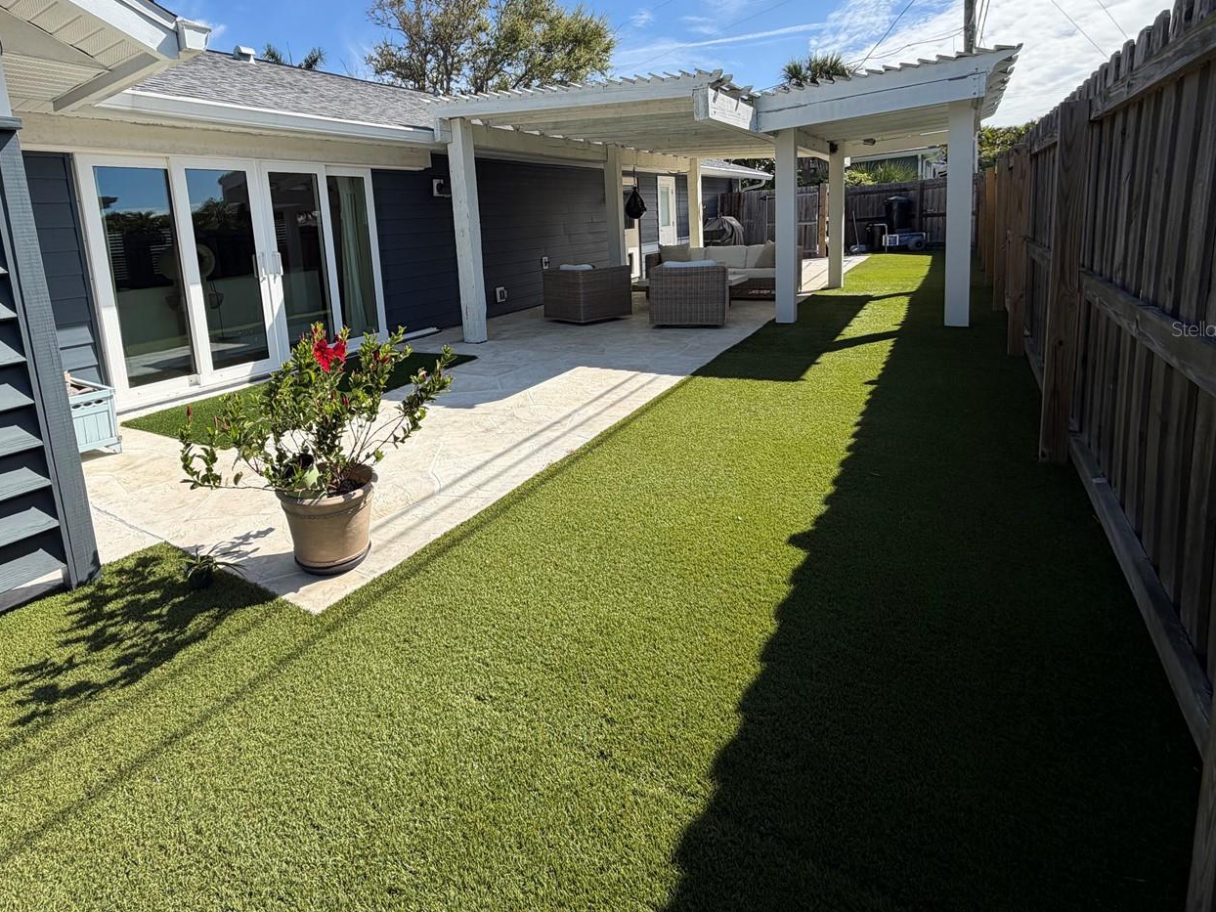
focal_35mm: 18
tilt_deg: -7.7
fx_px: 632
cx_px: 482
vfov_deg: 70.2
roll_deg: +4.9
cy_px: 328
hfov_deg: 86.6
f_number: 2.2
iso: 20
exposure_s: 1/770
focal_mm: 2.22
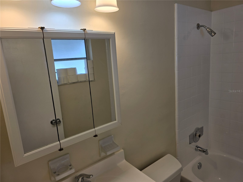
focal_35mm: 23
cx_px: 122
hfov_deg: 73.9
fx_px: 161
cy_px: 91
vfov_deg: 58.9
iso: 20
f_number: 1.7
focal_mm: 6.3
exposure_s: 1/120
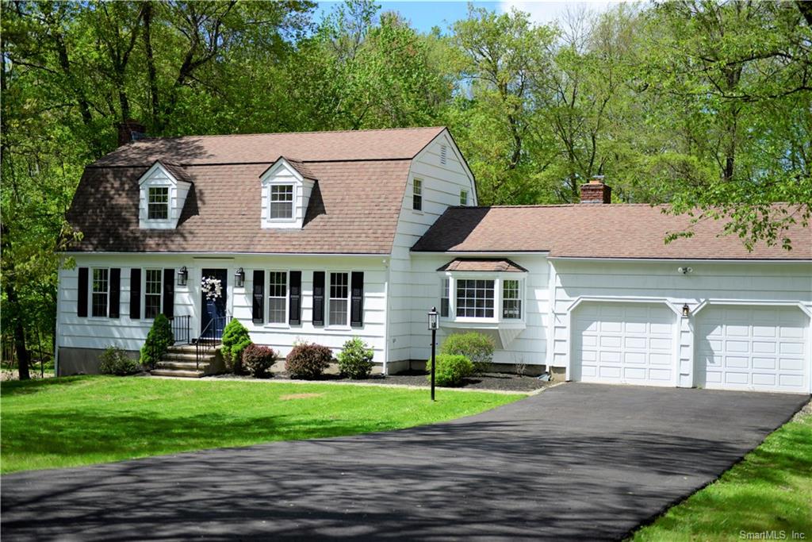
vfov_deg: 28.1
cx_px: 406
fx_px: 1083
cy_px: 271
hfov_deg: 41.1
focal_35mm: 48
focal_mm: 48
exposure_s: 1/8000
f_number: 2.8
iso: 500
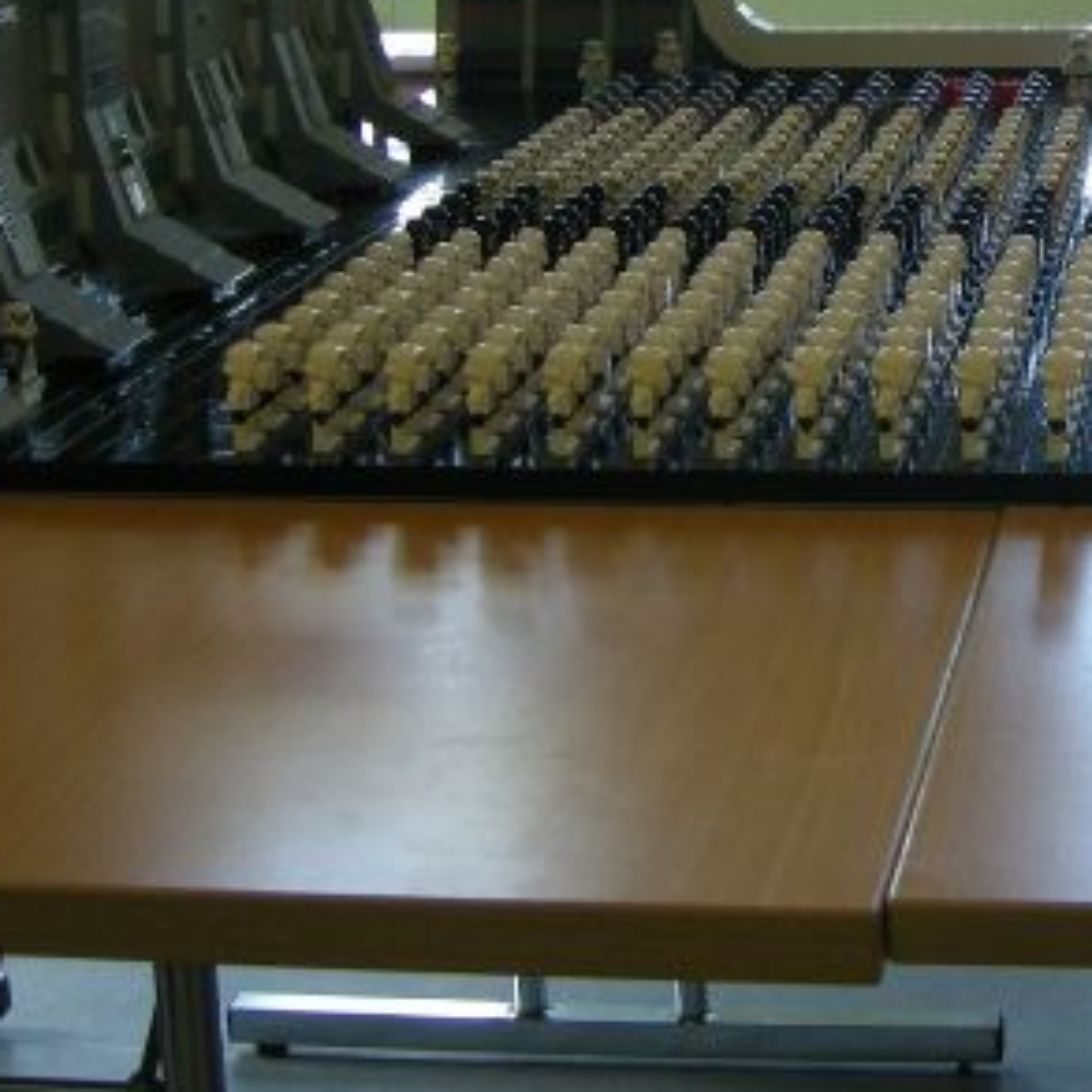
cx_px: 1140
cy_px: 168
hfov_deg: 19.3
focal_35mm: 87
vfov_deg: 19.7
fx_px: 3105
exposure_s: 1/58.1
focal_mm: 7.5
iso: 86
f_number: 2.7
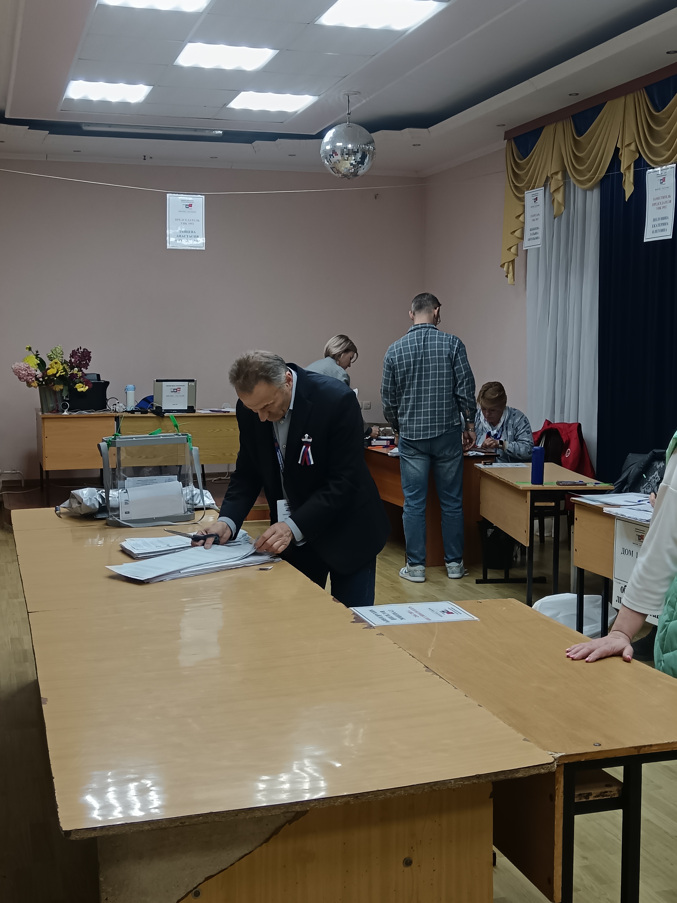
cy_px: 452
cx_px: 338
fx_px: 1147
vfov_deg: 42.9
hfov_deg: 32.9
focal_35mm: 44
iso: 318
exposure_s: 1/50
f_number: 1.9
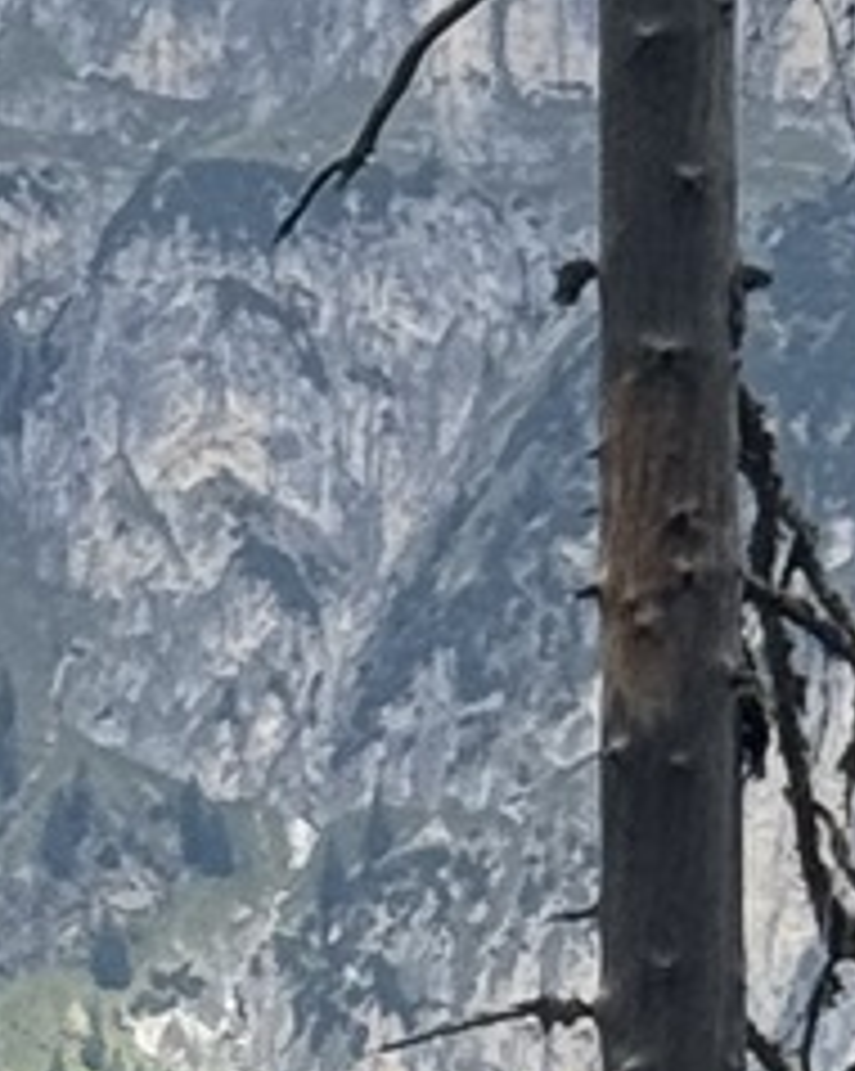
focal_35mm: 394
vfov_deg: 4.9
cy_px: 598
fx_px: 12479
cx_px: -814
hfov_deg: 3.9
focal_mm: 6.76
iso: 64
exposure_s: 1/3817
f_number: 1.78
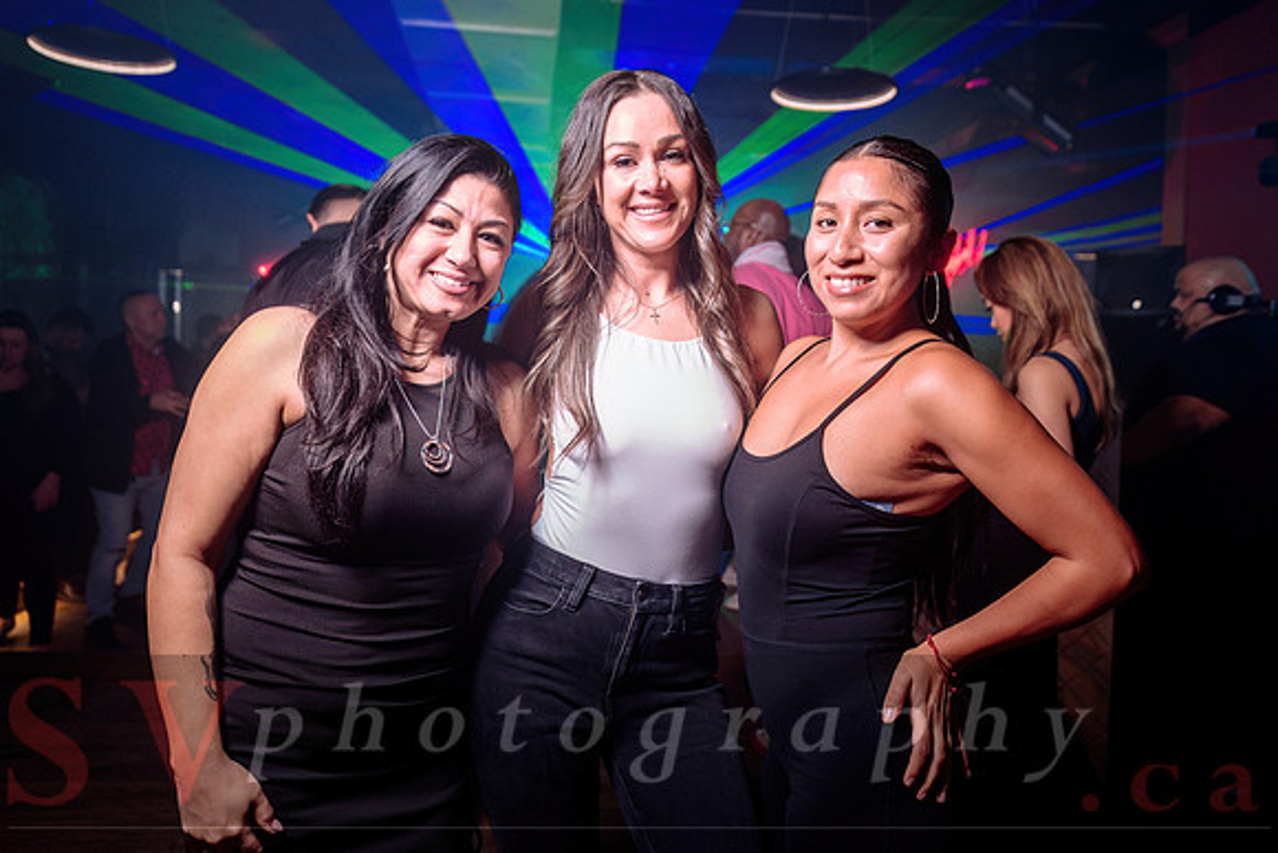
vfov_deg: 47.9
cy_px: 377
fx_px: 957
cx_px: 639
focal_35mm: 27
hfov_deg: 67.5
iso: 800
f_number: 2.8
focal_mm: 24
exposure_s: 1/50
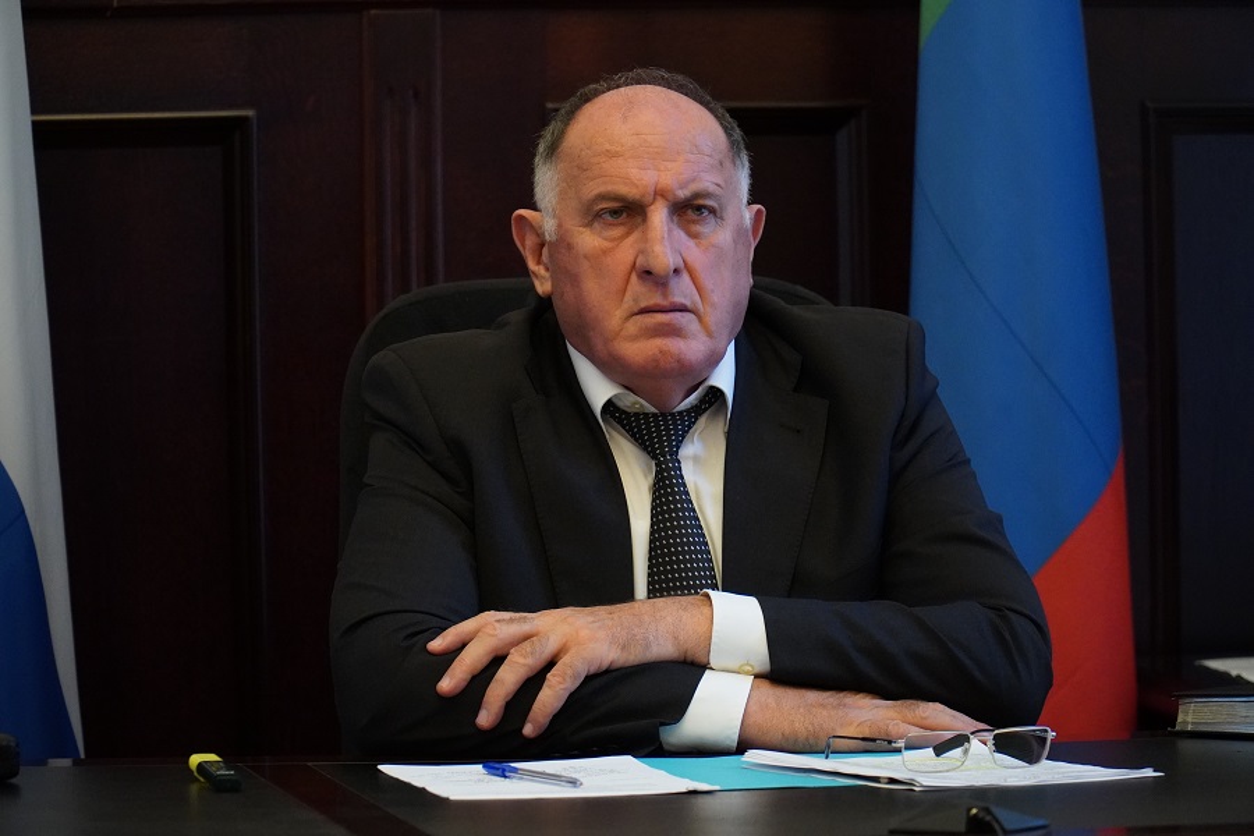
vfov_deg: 8.8
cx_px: 627
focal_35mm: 156
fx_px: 5434
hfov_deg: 13.2
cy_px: 418
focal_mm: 104
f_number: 4
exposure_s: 1/160
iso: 3200
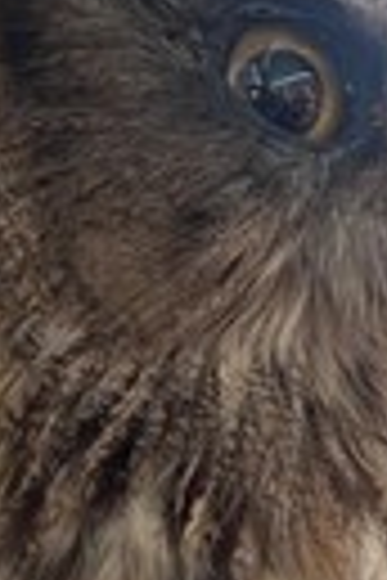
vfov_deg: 24.2
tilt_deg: +1.2
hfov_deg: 15.2
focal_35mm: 84
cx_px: 558
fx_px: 1354
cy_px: 297
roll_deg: +0.1
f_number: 1.6
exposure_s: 1/50
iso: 80
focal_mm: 5.1
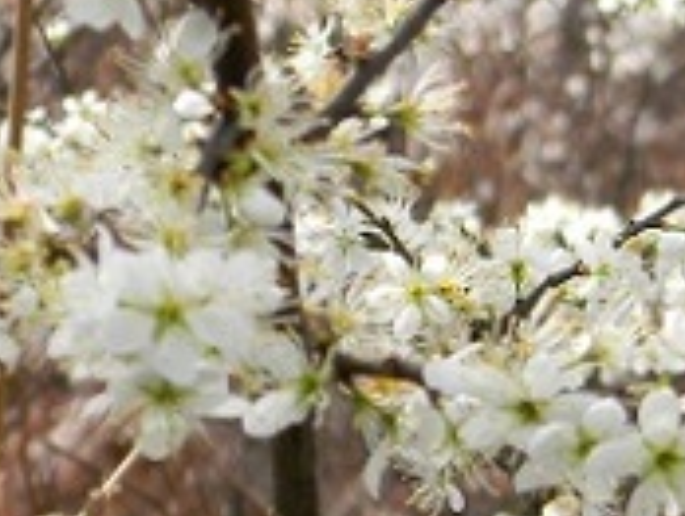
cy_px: 228
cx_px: 697
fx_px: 7074
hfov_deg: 5.5
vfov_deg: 4.2
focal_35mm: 357
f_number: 4.5
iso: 80
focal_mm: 15.1
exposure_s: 1/293
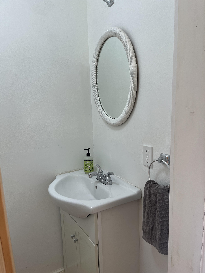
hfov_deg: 53.1
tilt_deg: -8.6
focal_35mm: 26
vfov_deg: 67.3
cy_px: 136
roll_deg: +1.2
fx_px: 205
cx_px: 102
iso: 40
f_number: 1.6
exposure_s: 1/120
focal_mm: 5.1
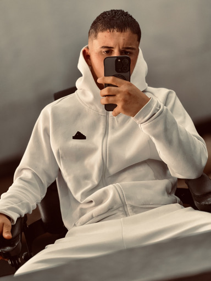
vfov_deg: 25.3
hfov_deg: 19.1
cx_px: 106
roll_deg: +14.4
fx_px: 626
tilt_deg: -4.7
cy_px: 140
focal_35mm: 77
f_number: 2.8
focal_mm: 9
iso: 125
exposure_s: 1/100
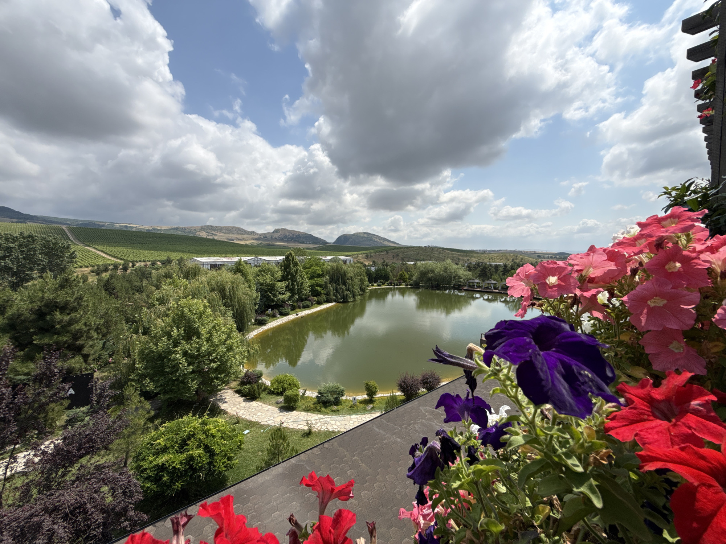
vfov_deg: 85.7
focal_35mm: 14
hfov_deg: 102.1
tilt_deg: -2.8
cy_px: 272
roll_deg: +0.8
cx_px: 363
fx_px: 294
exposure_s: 1/3289
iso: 50
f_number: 2.2
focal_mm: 2.22
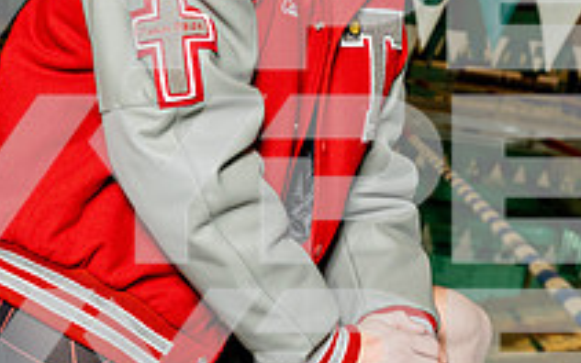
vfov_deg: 14.7
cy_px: 182
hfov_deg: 23.2
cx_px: 229
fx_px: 1410
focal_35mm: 89
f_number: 5.6
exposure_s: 1/250
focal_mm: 41
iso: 1600
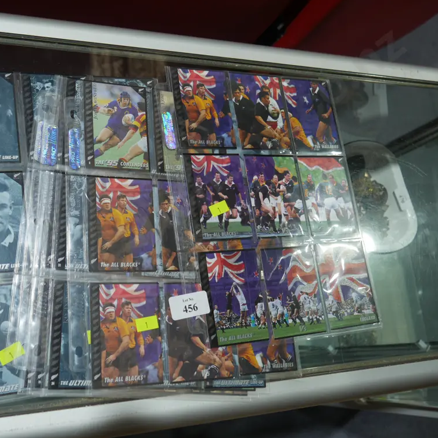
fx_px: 515
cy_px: 218
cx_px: 161
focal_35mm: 36
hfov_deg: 45.6
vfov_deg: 46.0
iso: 200
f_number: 3.6
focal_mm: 15
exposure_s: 1/100
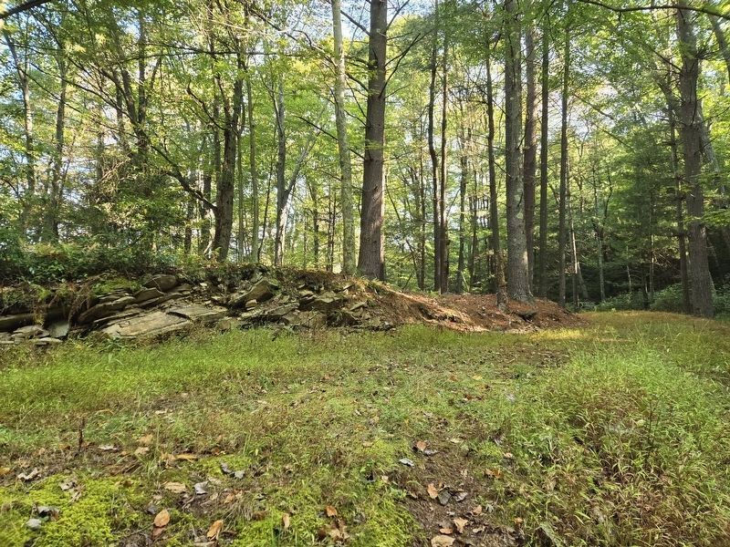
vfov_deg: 58.9
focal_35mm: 23
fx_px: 485
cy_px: 274
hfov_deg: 73.9
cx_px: 365
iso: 125
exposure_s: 1/180
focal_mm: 5.4
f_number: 1.8
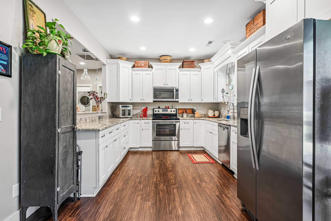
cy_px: 110
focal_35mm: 18
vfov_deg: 65.9
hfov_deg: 88.4
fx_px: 170
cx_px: 166
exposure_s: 1/8
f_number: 8
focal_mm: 18.5
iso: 400
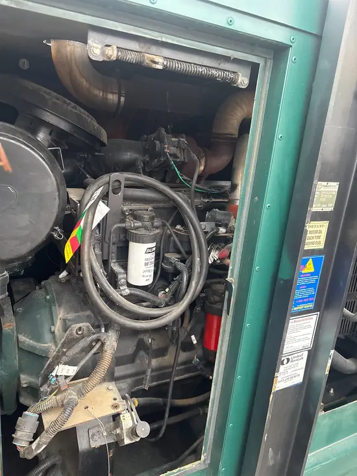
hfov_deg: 53.1
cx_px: 178
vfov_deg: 67.3
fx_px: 357
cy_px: 238
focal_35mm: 26
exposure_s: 1/60
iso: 320
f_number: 1.6
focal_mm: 5.96
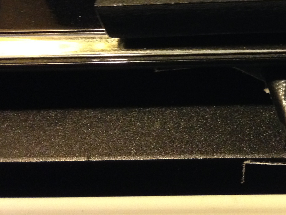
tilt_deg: -44.5
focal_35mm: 78
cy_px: -38
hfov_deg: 23.9
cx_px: 287
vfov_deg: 18.0
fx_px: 644
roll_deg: +4.5
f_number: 2.4
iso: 400
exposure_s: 1/15
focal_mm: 4.12
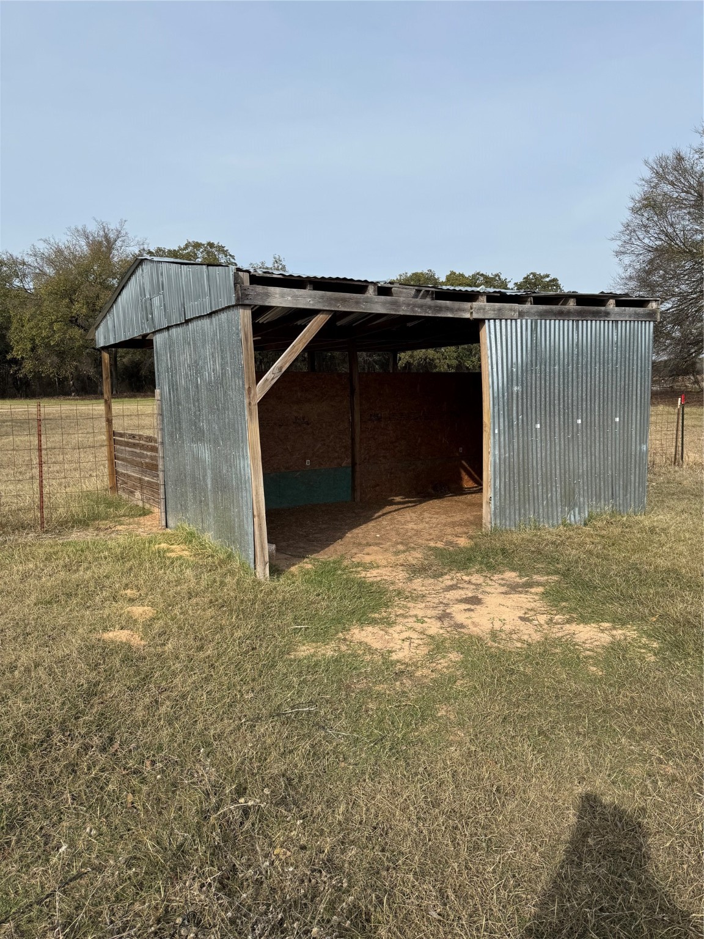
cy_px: 470
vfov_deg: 71.6
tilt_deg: -7.6
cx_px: 352
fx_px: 651
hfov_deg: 56.8
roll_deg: +0.9
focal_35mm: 24
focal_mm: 6.76
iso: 80
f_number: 1.78
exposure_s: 1/4950
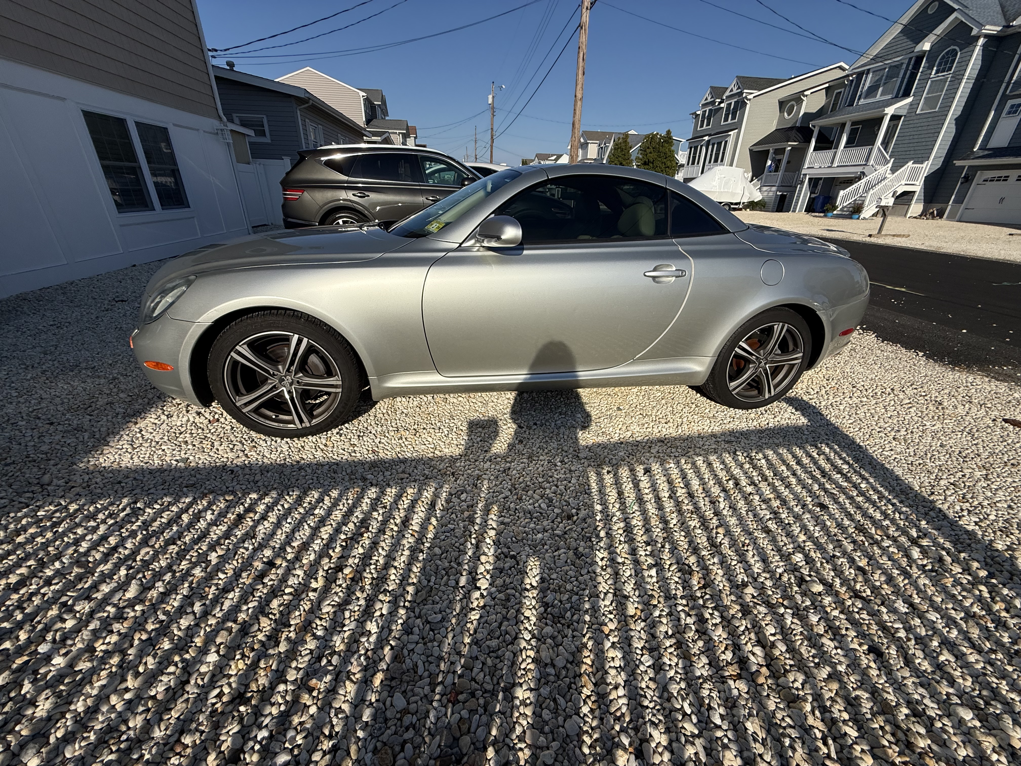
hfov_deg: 102.1
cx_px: 510
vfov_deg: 85.7
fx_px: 413
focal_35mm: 14
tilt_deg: -25.2
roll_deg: -1.6
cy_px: 383
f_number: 2.2
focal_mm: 2.22
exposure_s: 1/6173
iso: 64
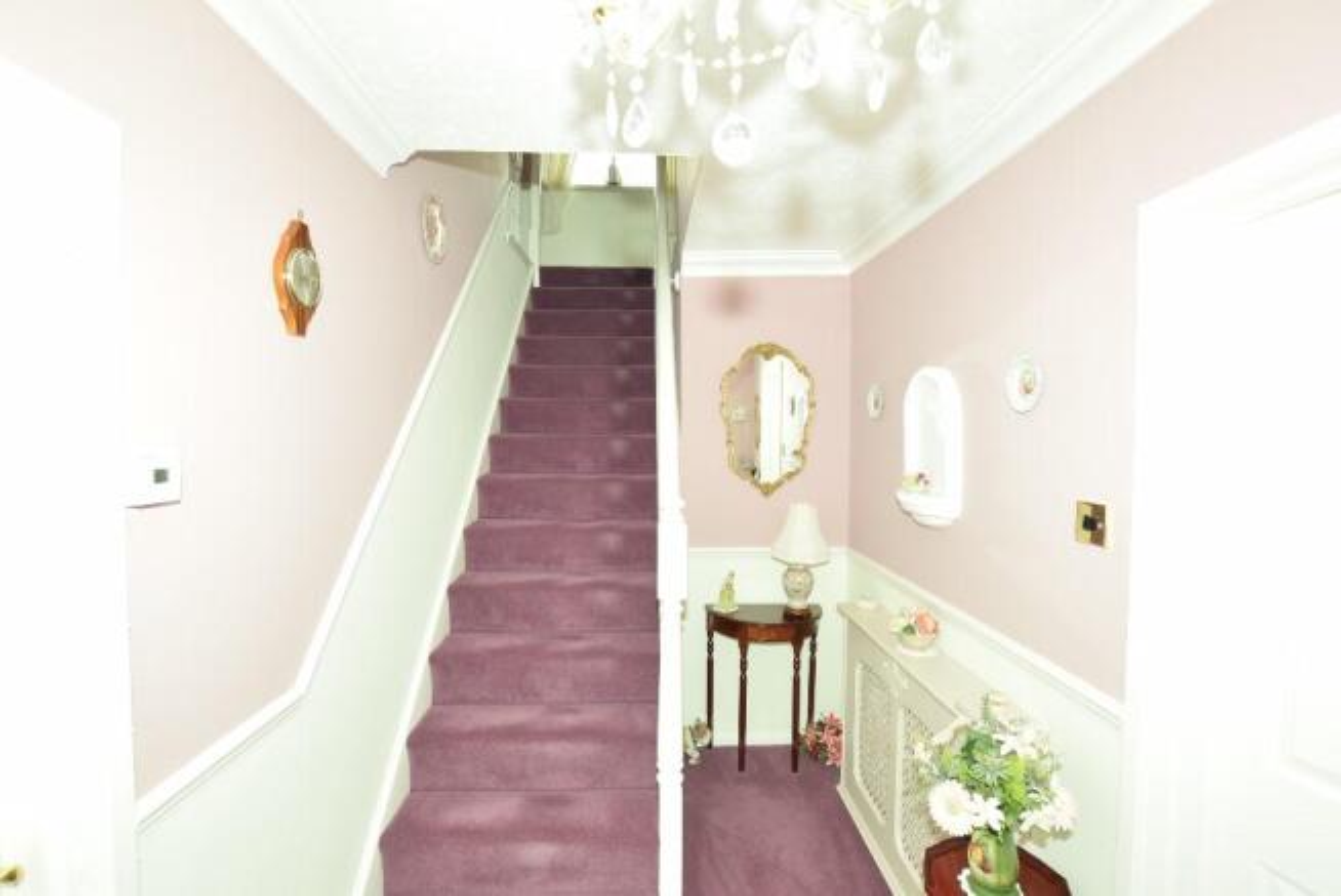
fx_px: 559
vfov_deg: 77.4
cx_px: 670
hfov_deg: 100.4
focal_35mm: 15
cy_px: 448
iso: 400
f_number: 5.6
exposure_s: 1/60
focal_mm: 10
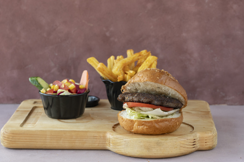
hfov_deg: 21.7
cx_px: 112
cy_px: 76
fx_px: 637
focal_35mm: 94
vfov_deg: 14.6
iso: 640
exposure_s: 1/125
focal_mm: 85
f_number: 6.7
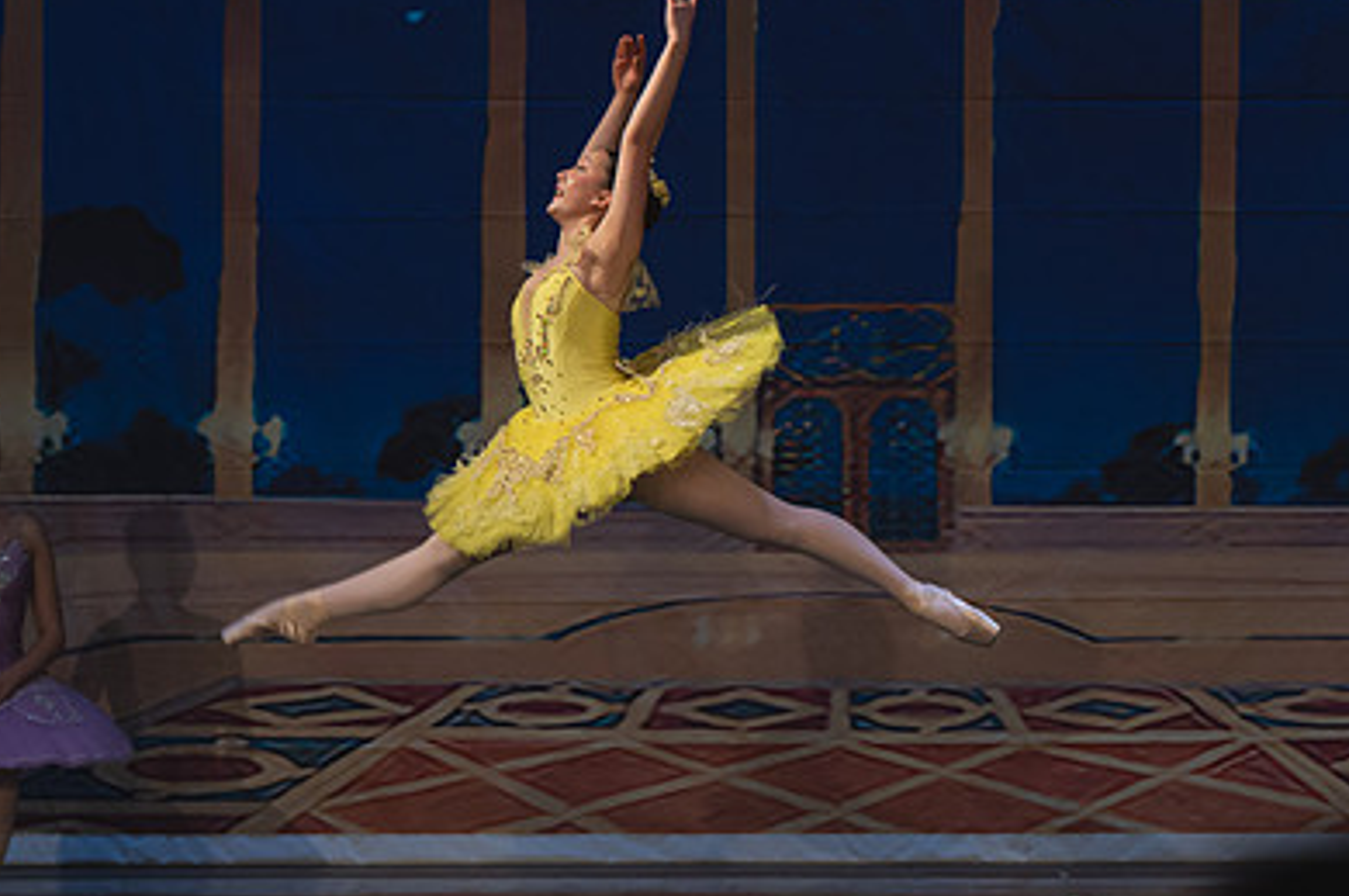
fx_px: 11826
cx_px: 634
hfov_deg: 6.5
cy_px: 607
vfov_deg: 4.3
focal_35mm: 316
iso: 720
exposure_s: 1/320
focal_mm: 122
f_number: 4
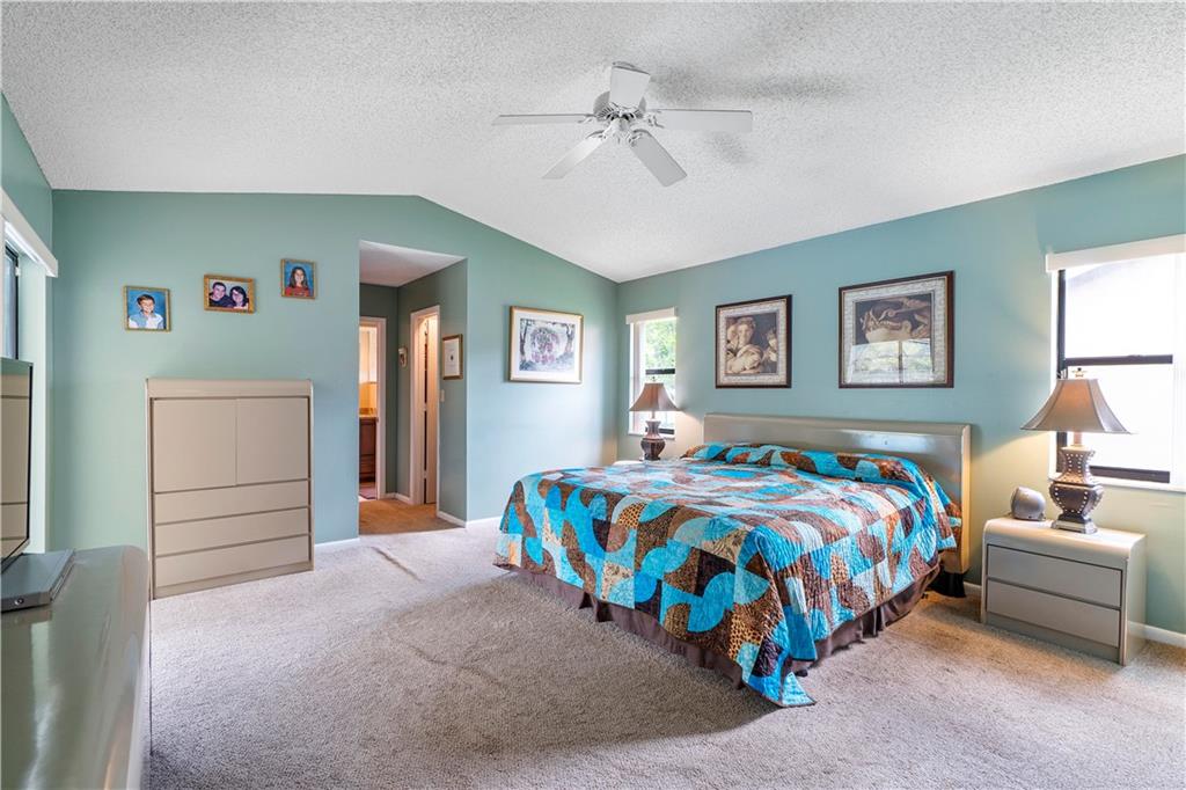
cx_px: 593
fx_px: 543
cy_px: 395
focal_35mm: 16
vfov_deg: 72.0
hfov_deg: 95.0
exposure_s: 1/1.25
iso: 160
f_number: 11
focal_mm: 11
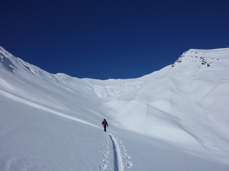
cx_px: 114
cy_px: 86
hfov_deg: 69.4
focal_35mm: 25
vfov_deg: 54.9
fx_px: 165
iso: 80
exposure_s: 1/320
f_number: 10
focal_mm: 4.5
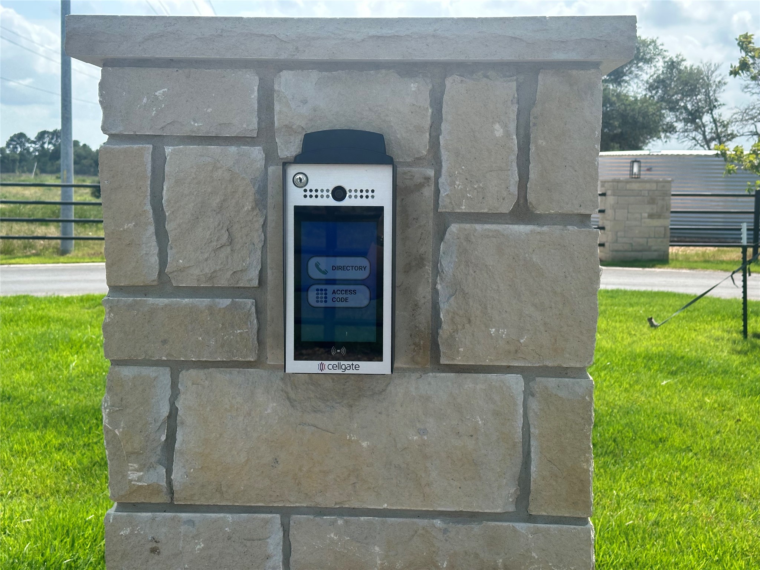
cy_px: 285
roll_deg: -0.7
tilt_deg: -4.9
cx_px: 380
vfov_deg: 30.3
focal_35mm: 48
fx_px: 1054
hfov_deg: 39.7
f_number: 1.78
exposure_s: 1/2532
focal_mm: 6.86
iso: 64
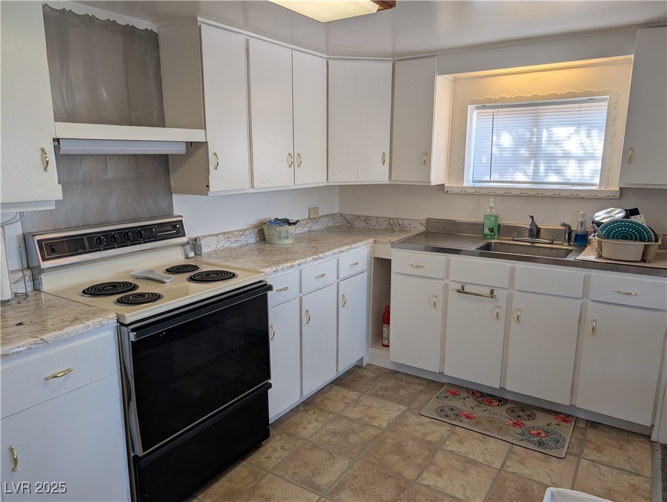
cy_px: 251
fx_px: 463
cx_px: 334
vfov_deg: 56.9
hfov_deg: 71.5
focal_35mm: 24
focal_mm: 6.9
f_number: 1.68
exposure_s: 1/120
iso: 25
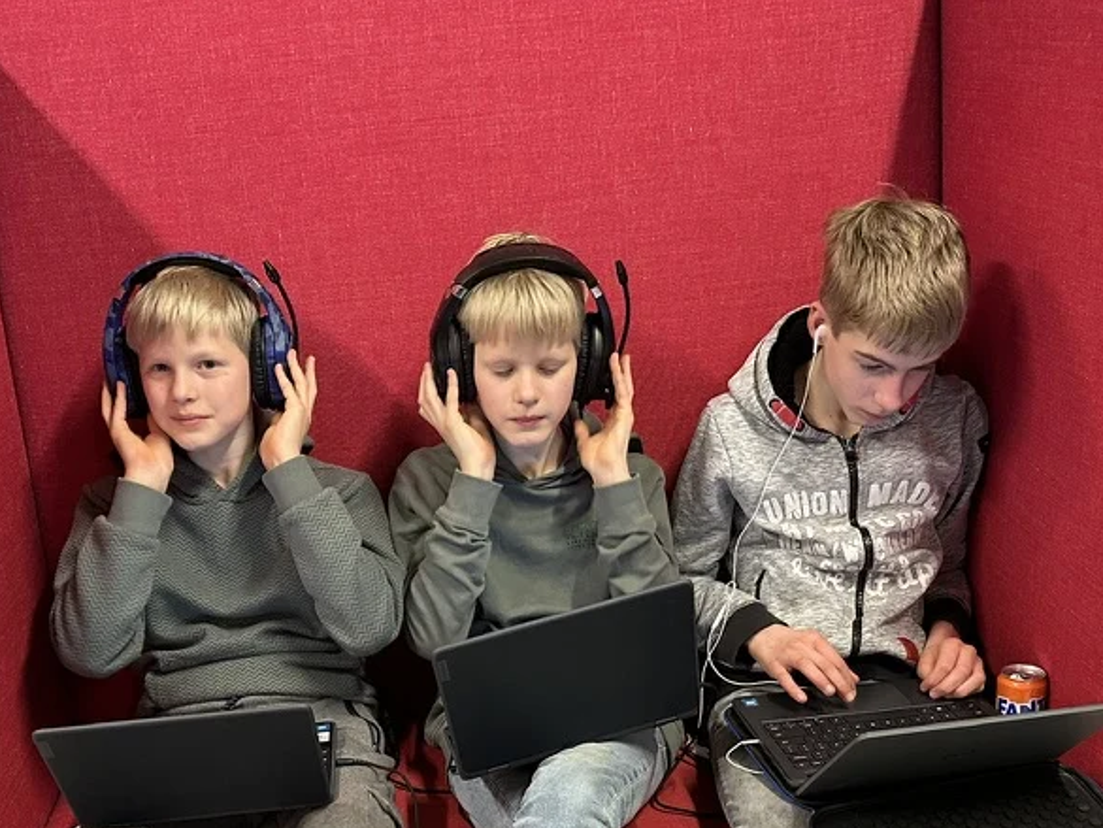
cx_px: 471
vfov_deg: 32.9
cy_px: 717
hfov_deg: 44.7
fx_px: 1339
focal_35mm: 42
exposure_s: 1/50
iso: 400
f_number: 1.78
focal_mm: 6.86
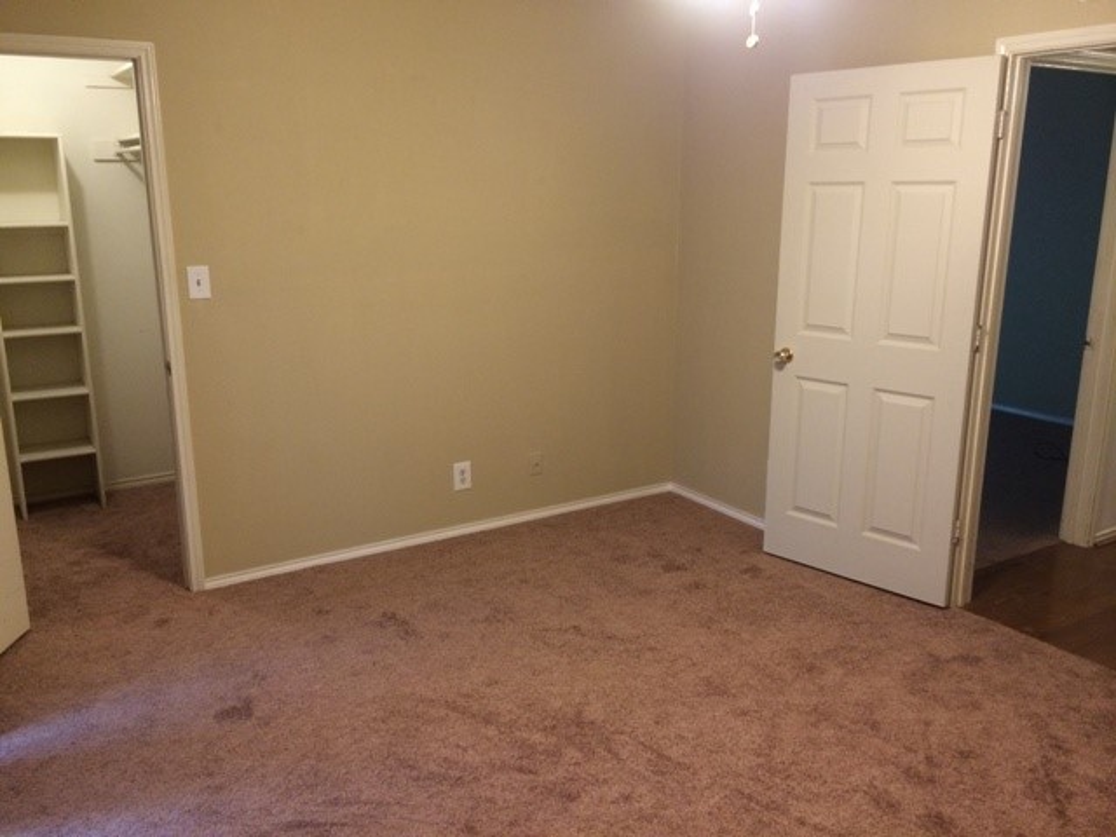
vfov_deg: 46.8
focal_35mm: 30
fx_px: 967
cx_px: 558
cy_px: 418
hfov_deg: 60.0
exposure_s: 1/30
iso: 160
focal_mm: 4.12
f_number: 2.2
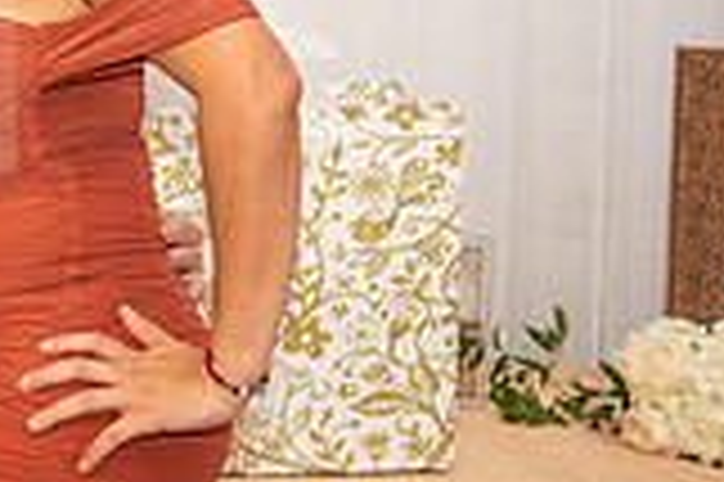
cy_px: 65
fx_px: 3194
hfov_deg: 12.3
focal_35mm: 159
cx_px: -364
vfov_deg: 8.6
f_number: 2.8
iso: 1000
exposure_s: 1/160
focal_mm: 44
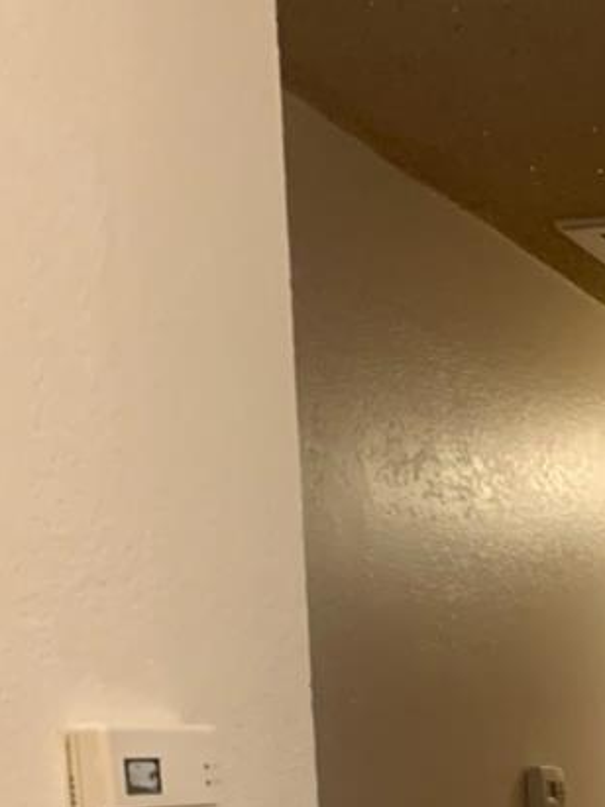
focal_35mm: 95
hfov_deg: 15.0
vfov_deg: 18.1
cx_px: 724
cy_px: 1249
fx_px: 2215
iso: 400
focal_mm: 4.25
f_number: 1.8
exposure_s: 1/60
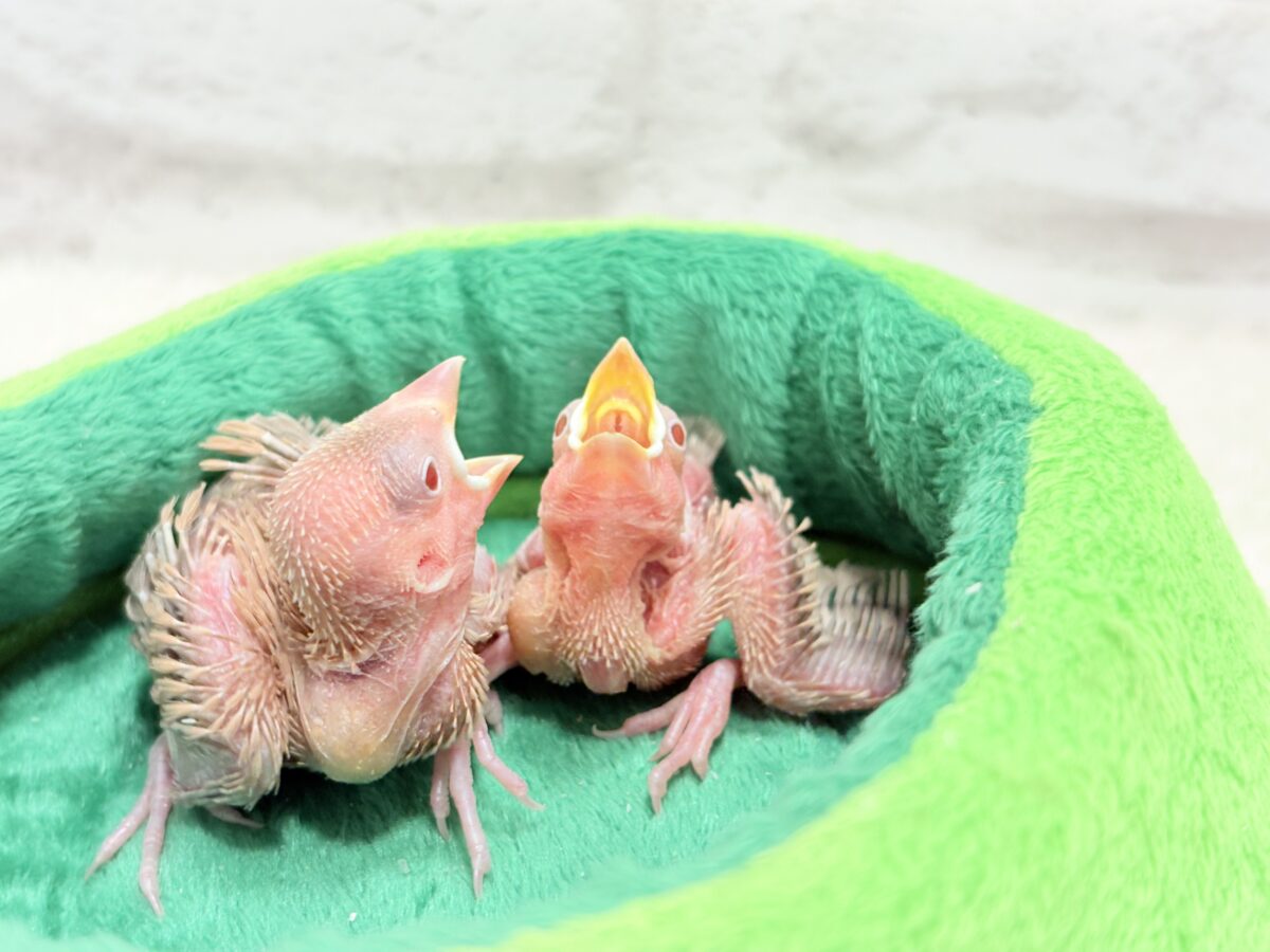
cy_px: 476
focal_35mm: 52
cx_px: 635
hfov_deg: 36.8
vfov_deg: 28.0
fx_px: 1908
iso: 80
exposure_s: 1/50
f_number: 1.6
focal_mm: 5.96
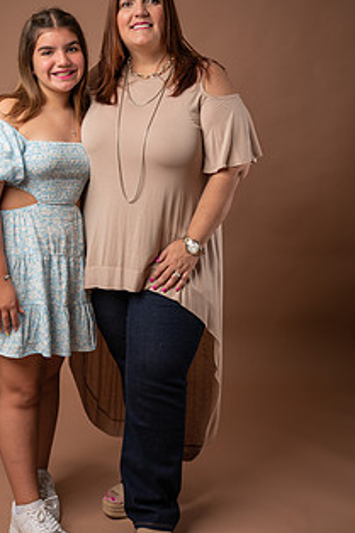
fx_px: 785
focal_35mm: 53
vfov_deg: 37.5
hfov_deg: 25.3
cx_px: 109
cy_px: 261
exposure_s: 1/125
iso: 50
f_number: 6.3
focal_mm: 37
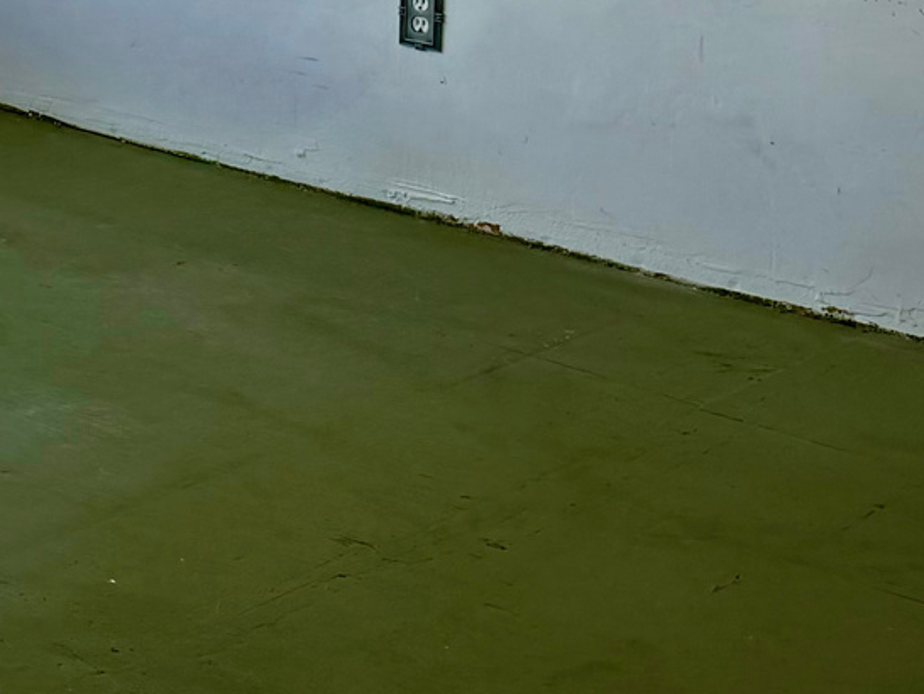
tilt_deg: -7.8
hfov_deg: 18.3
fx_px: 2403
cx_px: -613
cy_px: -120
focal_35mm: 90
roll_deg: +3.2
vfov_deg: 15.8
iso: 80
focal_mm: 6.76
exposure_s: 1/551
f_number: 1.78
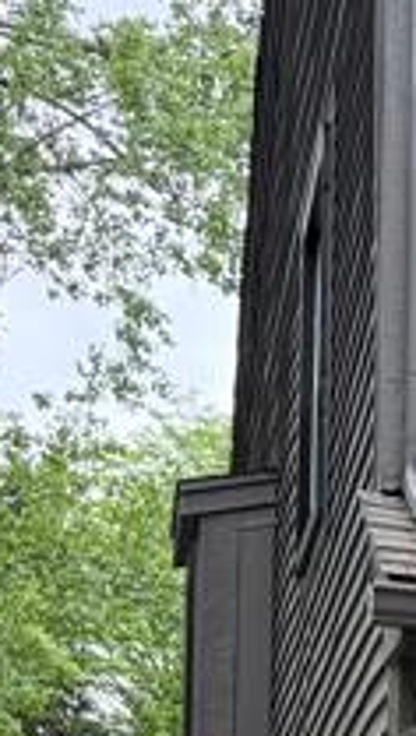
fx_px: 2503
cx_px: 1703
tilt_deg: +1.6
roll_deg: +0.6
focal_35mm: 128
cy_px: 1071
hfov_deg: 7.0
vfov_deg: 15.6
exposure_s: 1/765
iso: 100
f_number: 1.78
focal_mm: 6.76
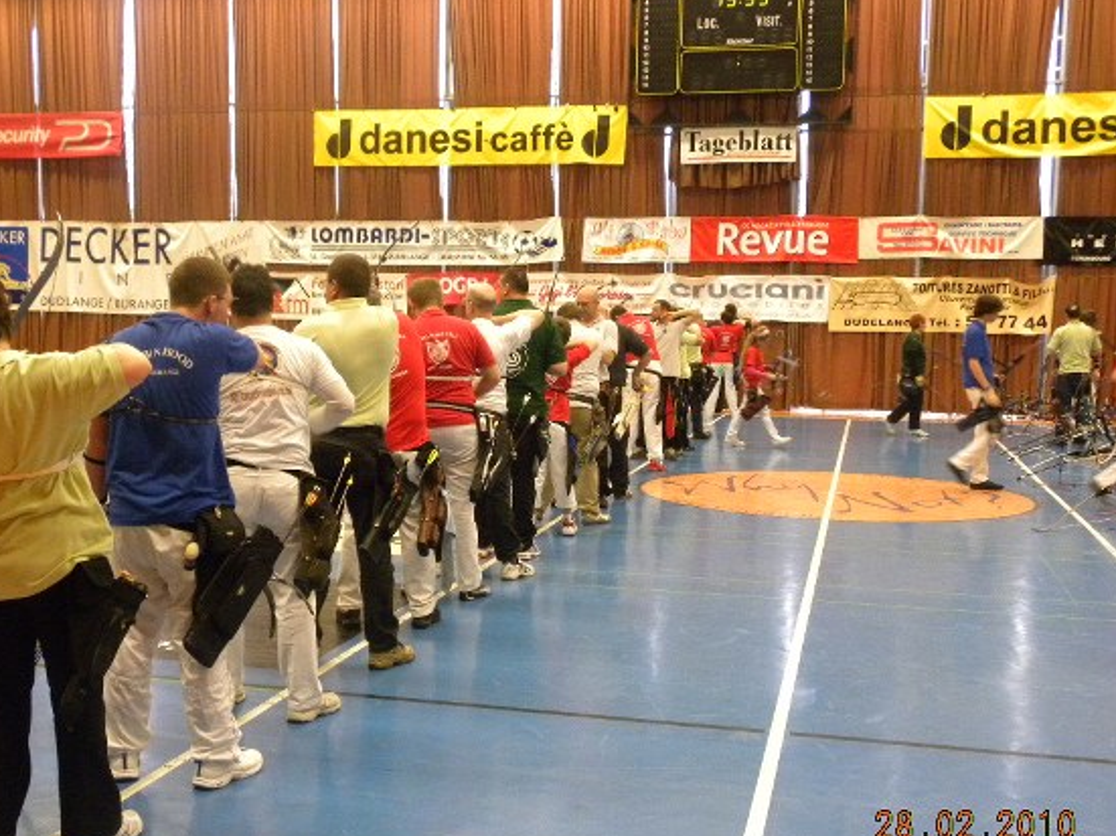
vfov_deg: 33.6
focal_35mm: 43
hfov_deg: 43.8
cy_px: 441
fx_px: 1386
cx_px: 504
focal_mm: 6.6
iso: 400
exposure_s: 1/32.8
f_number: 3.2
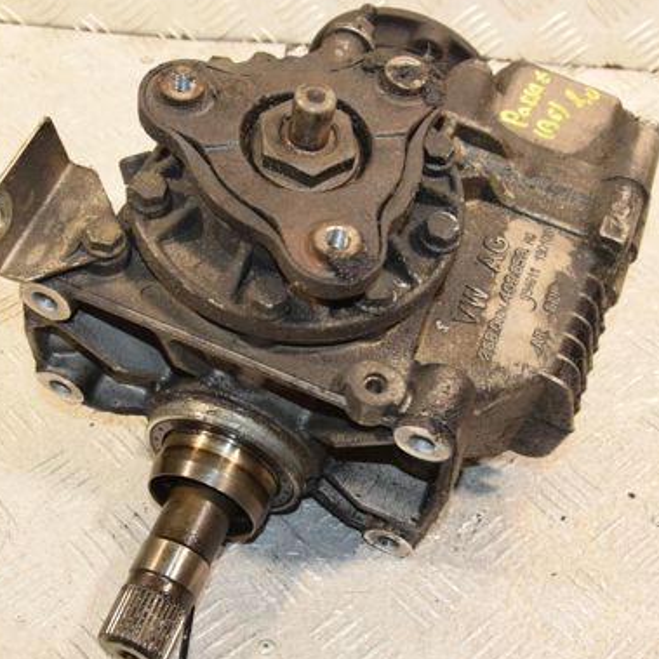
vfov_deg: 30.6
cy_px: 343
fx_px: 1206
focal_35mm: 56
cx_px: 310
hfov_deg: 30.6
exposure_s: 1/160
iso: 1600
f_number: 5.6
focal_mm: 26
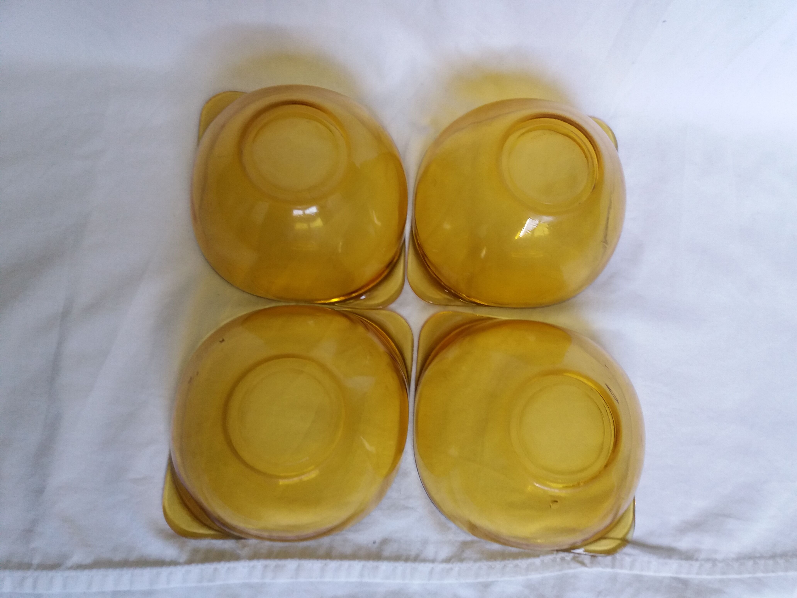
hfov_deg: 63.4
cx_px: 398
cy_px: 299
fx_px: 645
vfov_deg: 49.7
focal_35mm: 28
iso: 100
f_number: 1.9
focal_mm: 3.7
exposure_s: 1/30
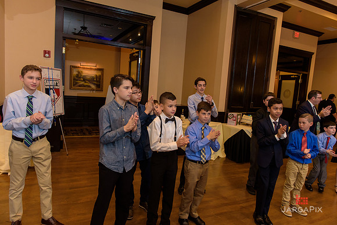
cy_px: 112
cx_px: 168
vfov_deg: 53.2
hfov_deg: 73.7
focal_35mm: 24
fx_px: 225
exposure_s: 1/125
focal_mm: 24
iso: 1600
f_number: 3.2
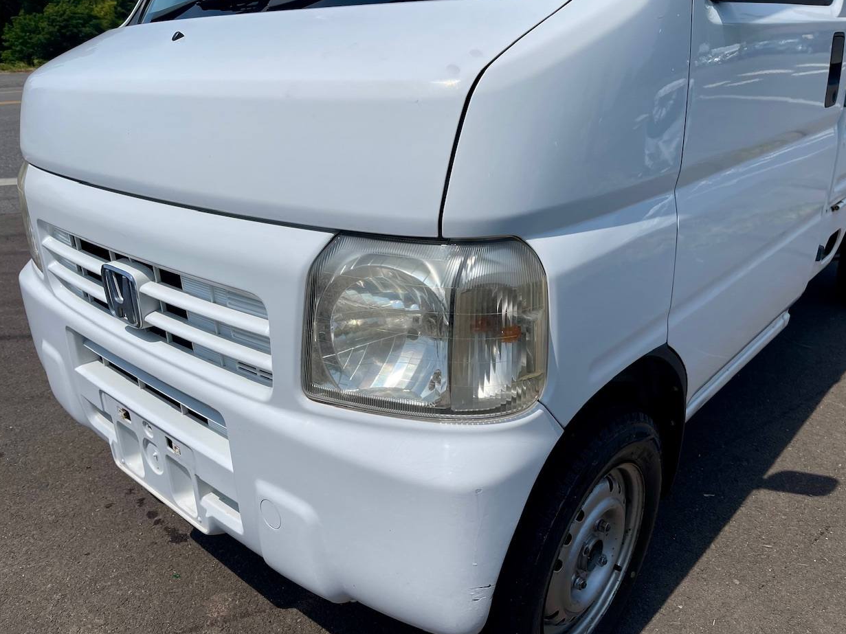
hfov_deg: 67.3
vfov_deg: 53.1
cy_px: 320
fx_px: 635
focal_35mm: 26
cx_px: 434
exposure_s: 1/9174
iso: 32
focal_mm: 5.1
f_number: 1.6
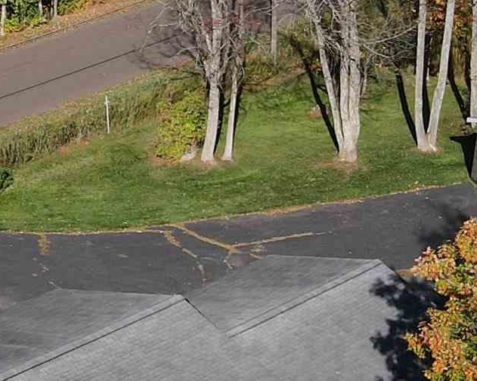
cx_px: -101
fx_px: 1610
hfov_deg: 16.2
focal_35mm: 114
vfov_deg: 13.5
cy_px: 146
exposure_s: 1/800
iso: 110
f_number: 2.8
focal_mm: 4.5
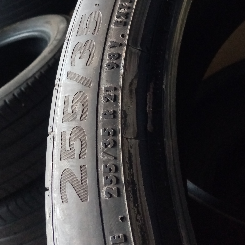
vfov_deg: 40.9
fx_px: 320
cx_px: 92
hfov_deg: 41.6
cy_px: 69
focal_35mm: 40
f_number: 1.8
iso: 710
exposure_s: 1/20
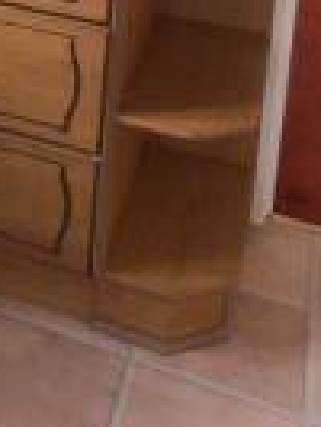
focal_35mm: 79
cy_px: -236
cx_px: -160
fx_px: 975
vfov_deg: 20.6
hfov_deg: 16.9
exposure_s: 1/30
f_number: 3
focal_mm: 4.2
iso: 125
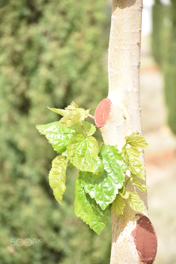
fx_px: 1540
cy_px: 132
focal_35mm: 210
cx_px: 88
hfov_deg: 6.5
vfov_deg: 9.8
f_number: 5.6
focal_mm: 140
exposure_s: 1/200
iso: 160
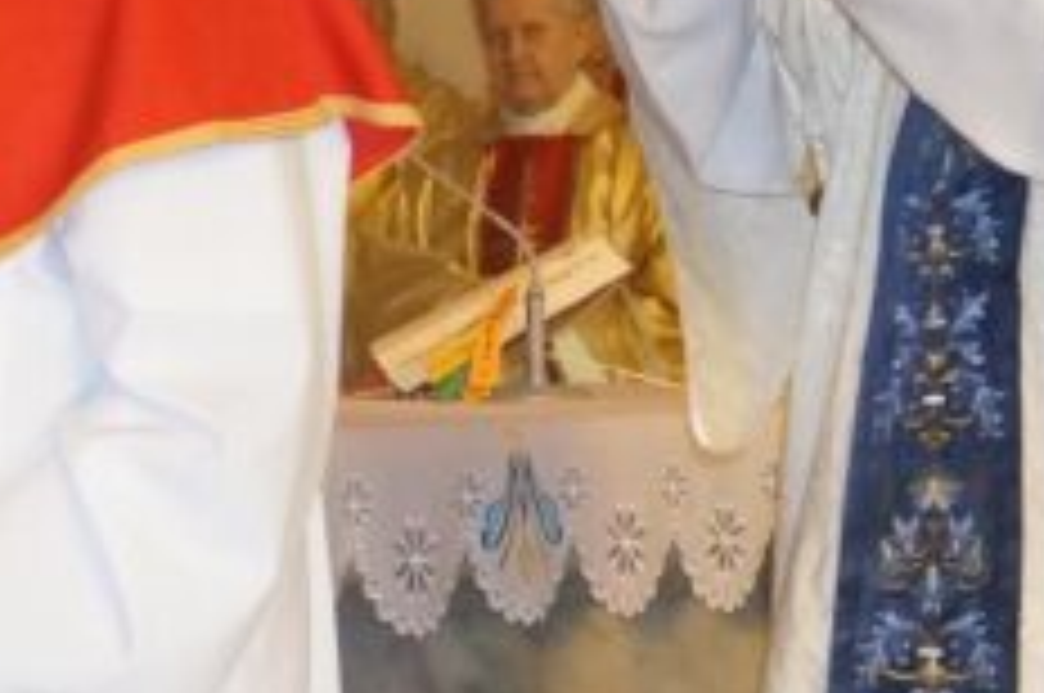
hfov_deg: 9.2
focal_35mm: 225
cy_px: 234
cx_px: 356
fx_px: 6516
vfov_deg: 6.1
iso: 2000
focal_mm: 34
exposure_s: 1/160
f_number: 5
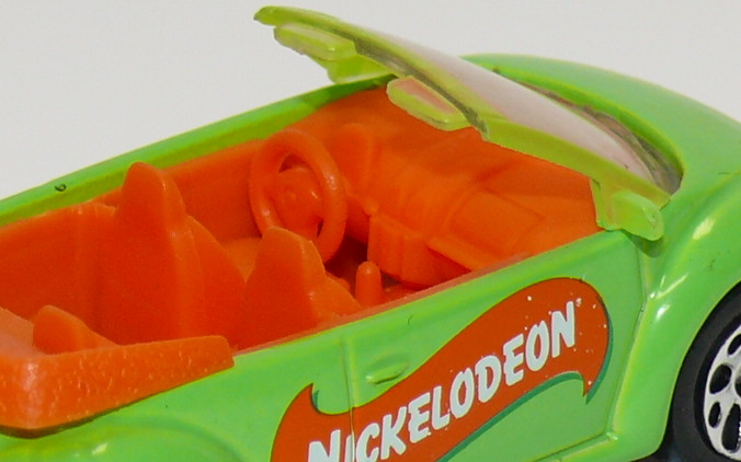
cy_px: 276
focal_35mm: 281
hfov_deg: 7.5
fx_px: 5673
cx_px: 272
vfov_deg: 4.7
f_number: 4
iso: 100
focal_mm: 14.2
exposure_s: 1/30
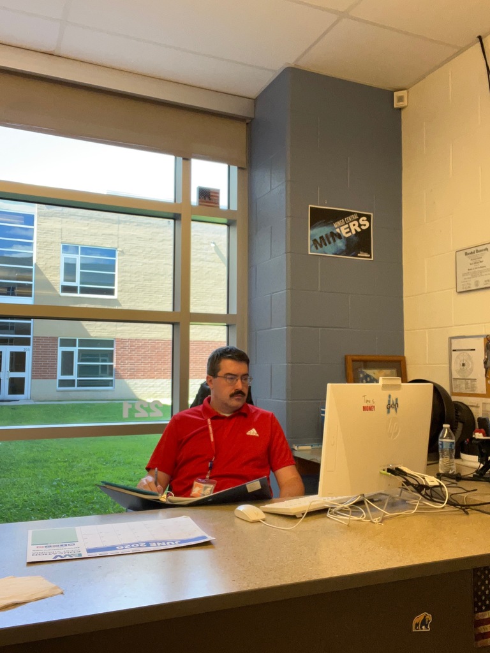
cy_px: 326
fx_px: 566
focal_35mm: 30
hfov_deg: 46.8
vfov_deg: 60.0
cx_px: 245
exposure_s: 1/60
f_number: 2.2
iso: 125
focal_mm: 2.71
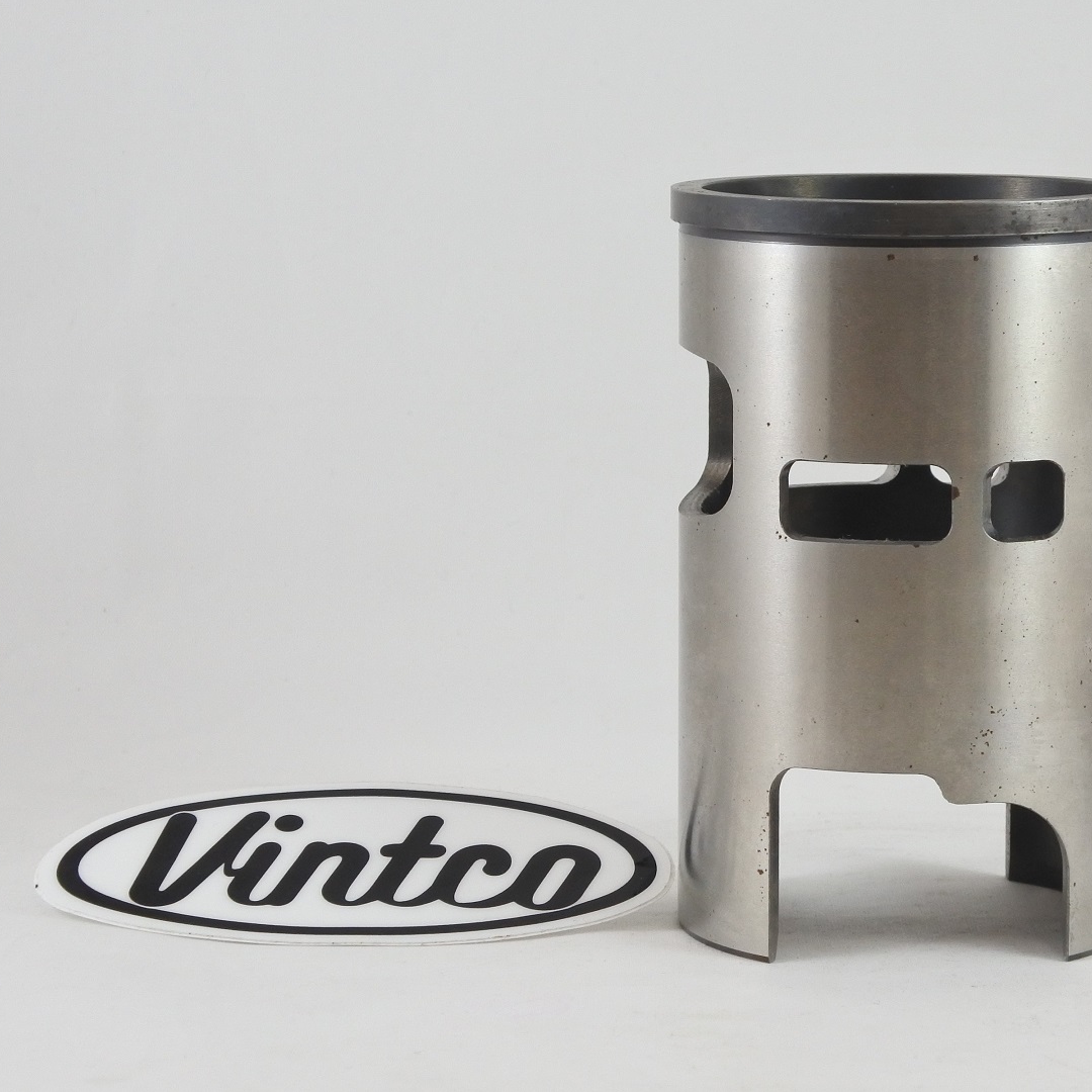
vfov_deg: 23.7
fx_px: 2605
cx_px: 743
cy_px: 544
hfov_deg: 23.5
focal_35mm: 73
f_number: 4.8
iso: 500
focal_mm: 21.4
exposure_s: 1/125
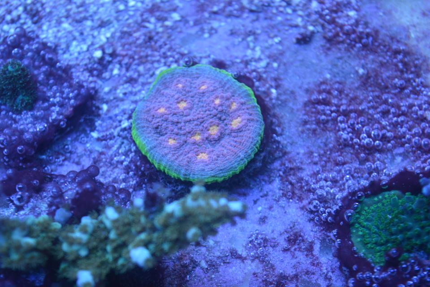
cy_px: 144
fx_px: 985
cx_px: 215
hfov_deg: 24.6
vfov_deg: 16.6
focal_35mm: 82
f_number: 5.6
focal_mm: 55
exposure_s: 1/30
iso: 200
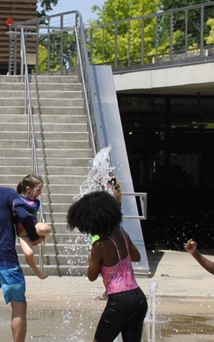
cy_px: 144
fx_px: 1996
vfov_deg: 9.8
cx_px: -113
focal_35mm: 214
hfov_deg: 6.1
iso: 100
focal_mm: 22
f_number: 5.6
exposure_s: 1/640
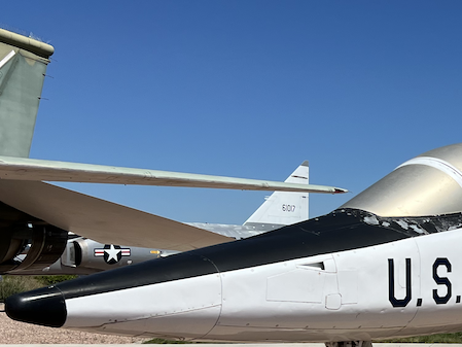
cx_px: 553
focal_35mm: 70
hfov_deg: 25.1
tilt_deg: +0.8
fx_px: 934
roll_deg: +0.4
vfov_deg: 20.9
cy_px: 239
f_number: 1.5
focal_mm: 5.7
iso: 50
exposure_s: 1/8696
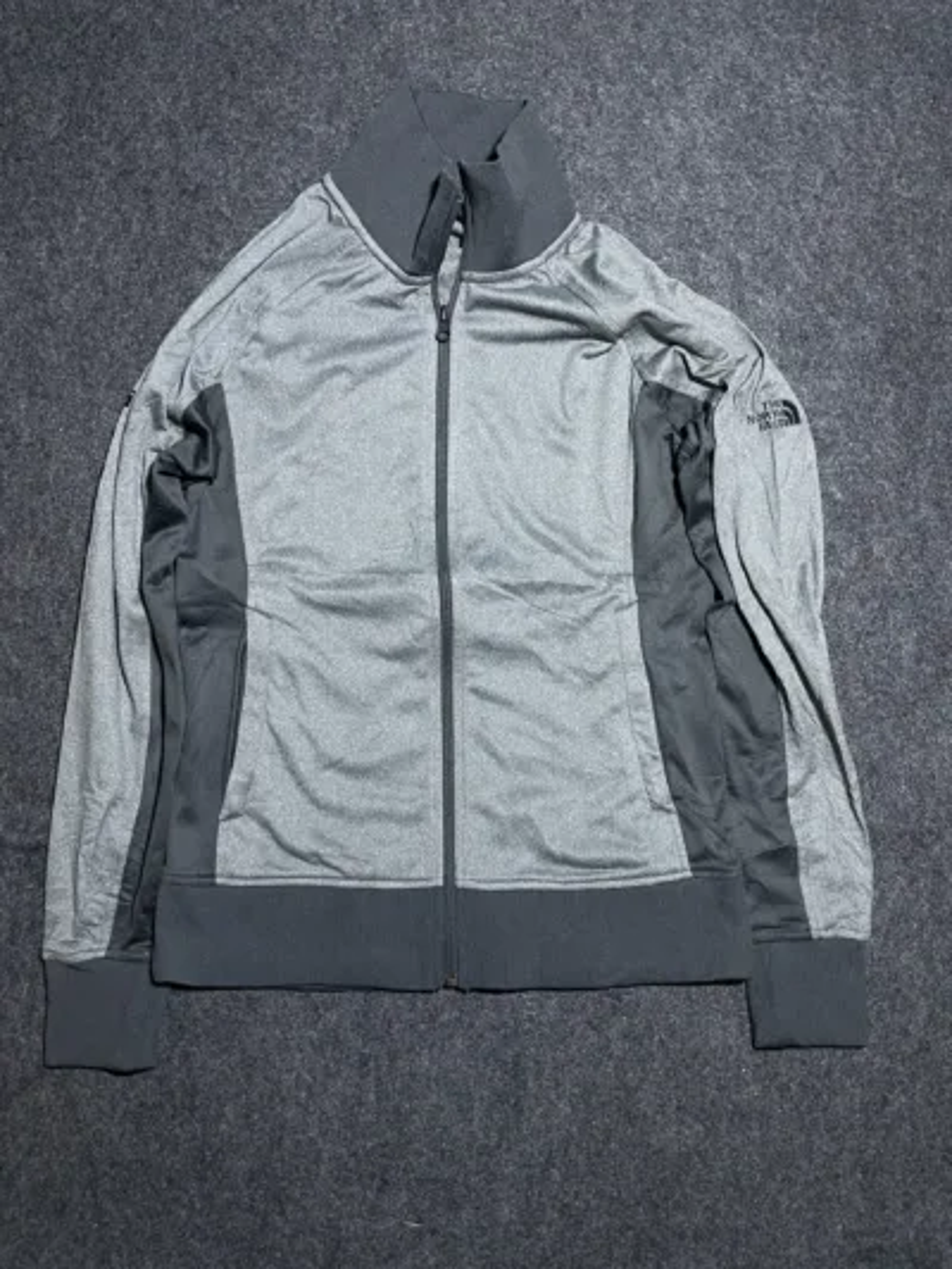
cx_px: 476
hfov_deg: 53.1
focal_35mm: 26
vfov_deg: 67.3
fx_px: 953
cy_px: 634
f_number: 1.6
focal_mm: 4.2
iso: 64
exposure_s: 1/50
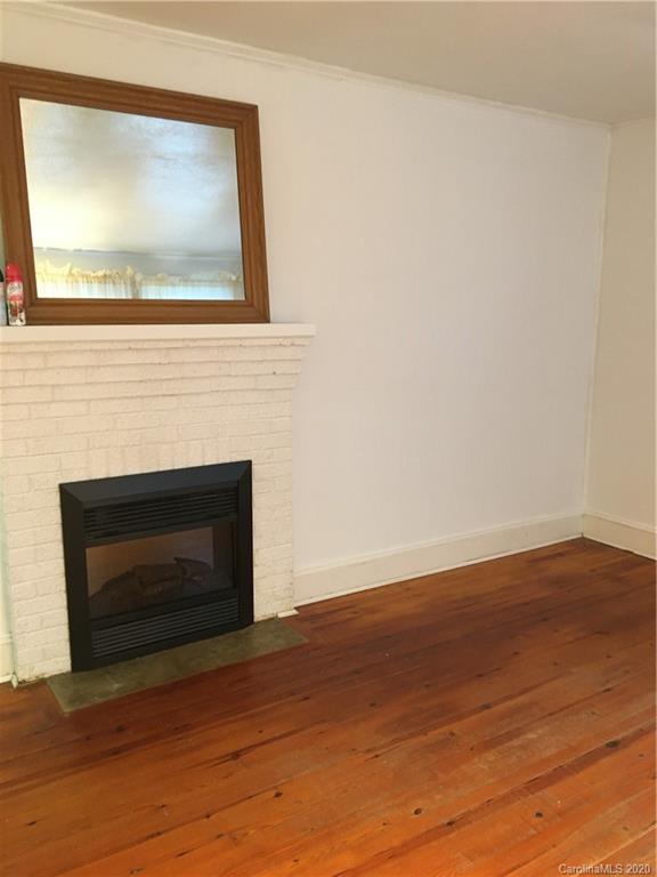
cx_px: 328
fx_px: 734
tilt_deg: -9.7
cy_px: 438
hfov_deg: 48.2
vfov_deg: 61.7
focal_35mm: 29
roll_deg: +0.1
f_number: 2.2
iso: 200
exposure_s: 1/24
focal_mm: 4.15
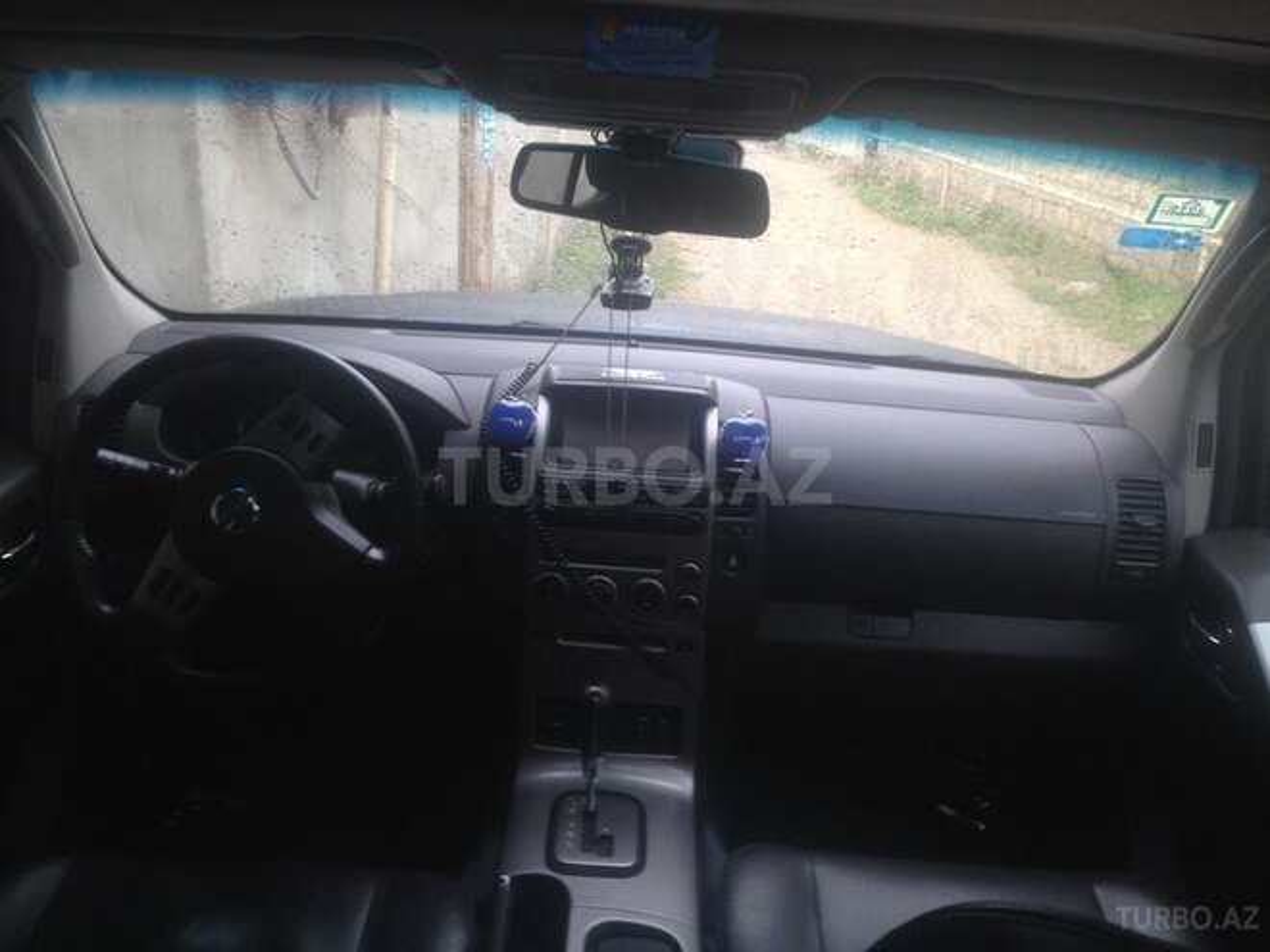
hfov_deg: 55.4
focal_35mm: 33
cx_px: 635
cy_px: 476
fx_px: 1211
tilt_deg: -19.2
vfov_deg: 42.9
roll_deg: -0.3
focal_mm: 4.12
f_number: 2.4
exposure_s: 1/30
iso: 50
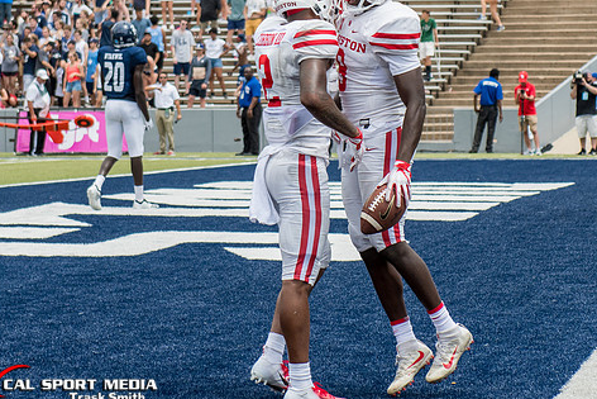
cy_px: 115
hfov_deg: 11.7
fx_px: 2919
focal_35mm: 176
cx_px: 354
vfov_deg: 7.8
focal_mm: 70
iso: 500
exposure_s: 1/4000
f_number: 4
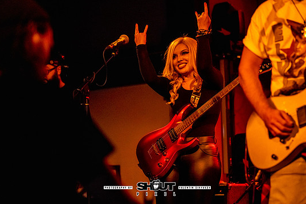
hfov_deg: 21.7
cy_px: 95
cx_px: 157
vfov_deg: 14.6
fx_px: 799
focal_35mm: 94
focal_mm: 87
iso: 800
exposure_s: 1/320
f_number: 2.8
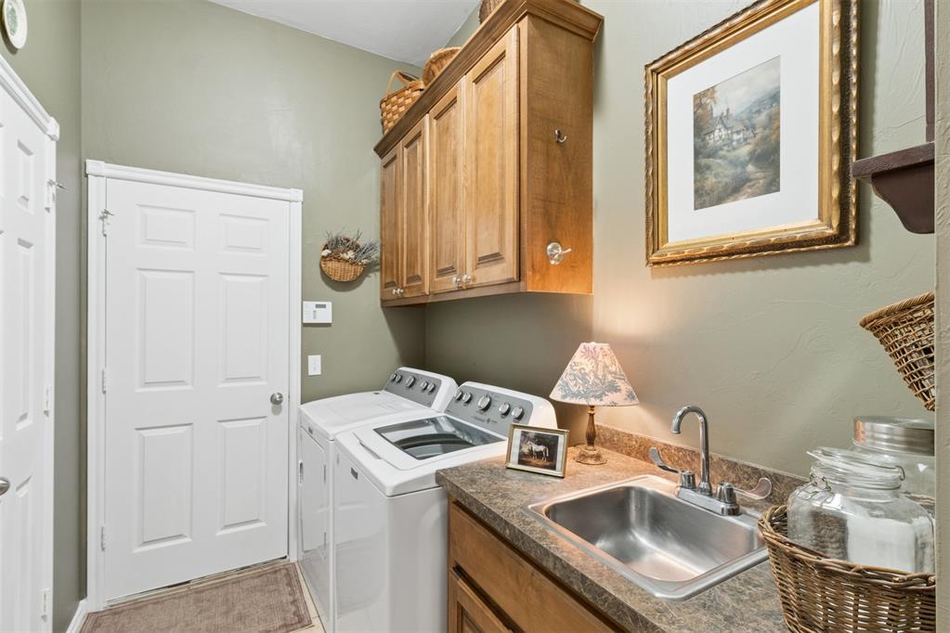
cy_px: 316
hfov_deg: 93.4
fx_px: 447
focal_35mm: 17
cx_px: 475
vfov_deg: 70.6
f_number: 8
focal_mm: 11.3
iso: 250
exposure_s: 1/3.33
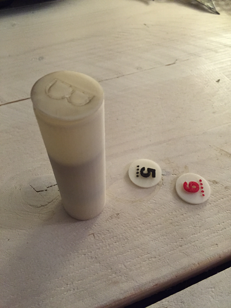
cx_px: 116
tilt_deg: -52.3
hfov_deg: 48.2
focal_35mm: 29
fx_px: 258
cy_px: 154
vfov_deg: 61.7
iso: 250
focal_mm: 4.15
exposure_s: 1/30
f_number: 2.2
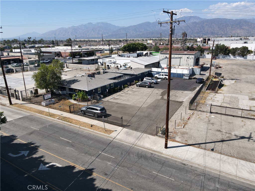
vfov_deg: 56.8
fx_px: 177
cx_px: 128
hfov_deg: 71.6
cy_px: 96
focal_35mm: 24
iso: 100
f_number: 2.8
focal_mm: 4.5
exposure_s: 1/640
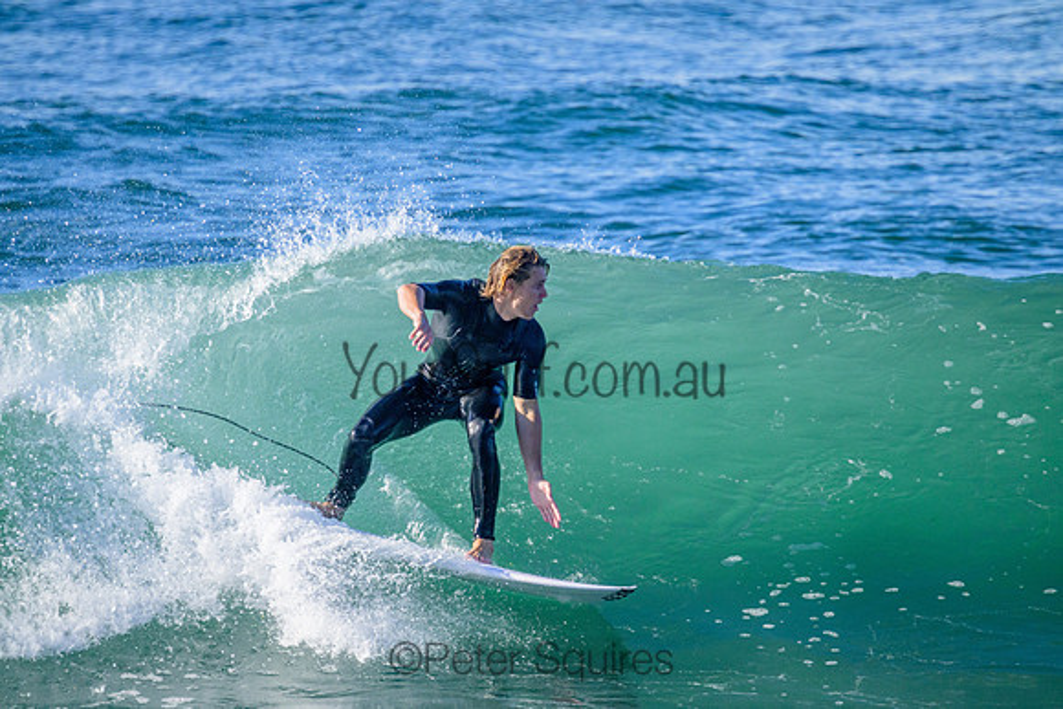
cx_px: 532
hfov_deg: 2.6
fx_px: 23627
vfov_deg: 1.7
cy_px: 354
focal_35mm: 800
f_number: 11
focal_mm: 800
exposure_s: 1/2000
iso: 1600
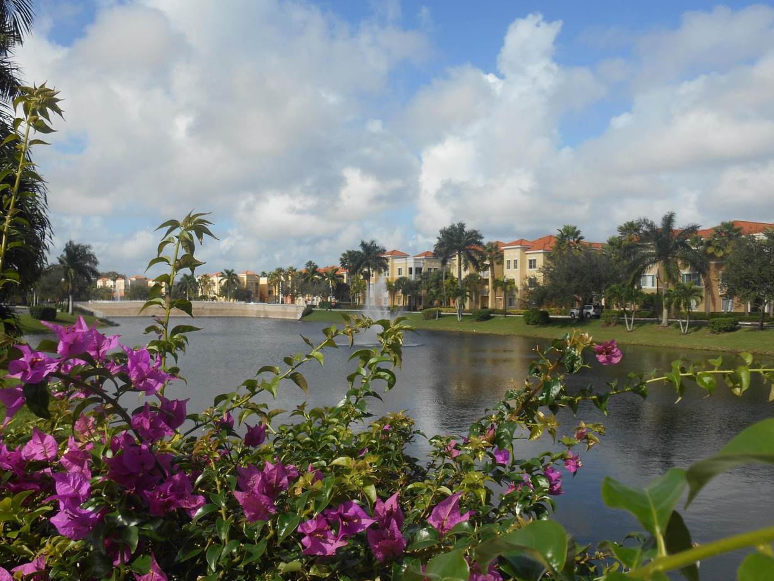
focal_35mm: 32
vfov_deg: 44.2
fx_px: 716
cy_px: 297
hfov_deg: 56.8
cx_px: 376
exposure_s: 1/1000
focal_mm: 5.5
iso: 80
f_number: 3.6
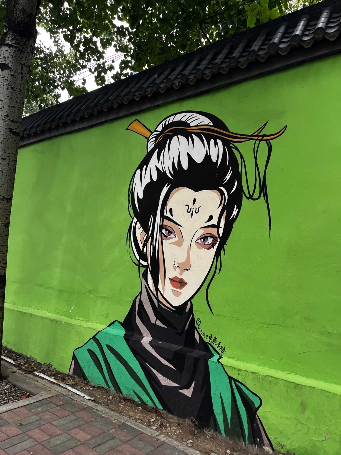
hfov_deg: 53.1
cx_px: 170
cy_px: 228
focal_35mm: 26
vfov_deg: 67.3
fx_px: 341
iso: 64
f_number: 1.6
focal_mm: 5.1
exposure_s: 1/121
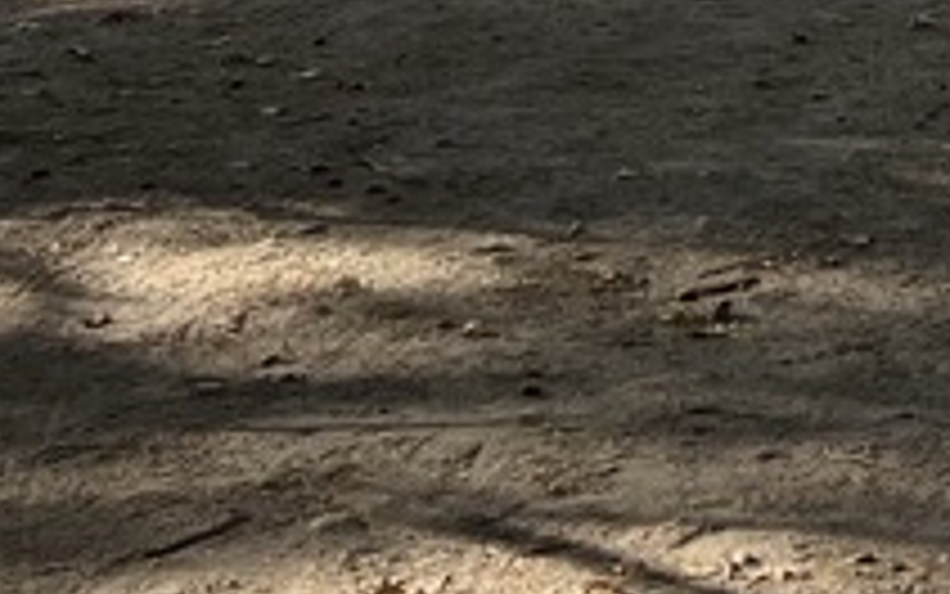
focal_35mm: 134
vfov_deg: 9.0
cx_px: 2202
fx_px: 3470
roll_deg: -1.4
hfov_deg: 12.6
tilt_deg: -5.6
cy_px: -756
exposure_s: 1/833
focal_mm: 5.7
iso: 50
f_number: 1.5
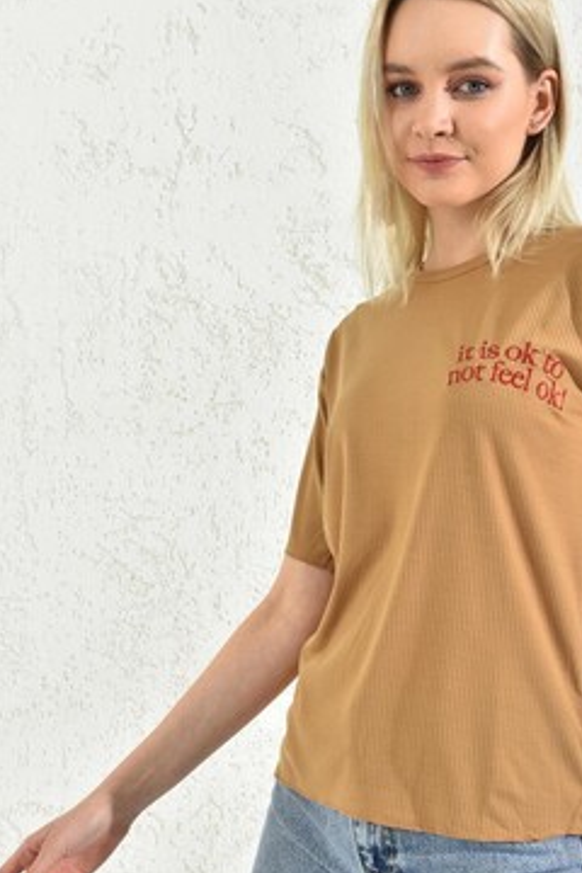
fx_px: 1309
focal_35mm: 54
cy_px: 470
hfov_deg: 24.9
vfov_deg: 36.9
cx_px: 398
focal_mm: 36
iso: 100
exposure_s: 1/160
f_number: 7.1
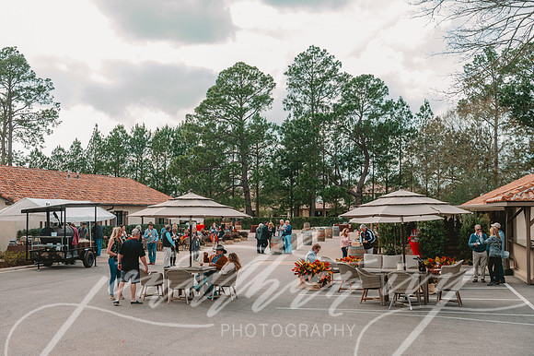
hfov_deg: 44.4
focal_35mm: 44
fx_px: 654
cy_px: 178
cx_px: 253
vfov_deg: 30.4
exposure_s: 1/200
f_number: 5.6
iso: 100
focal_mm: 42
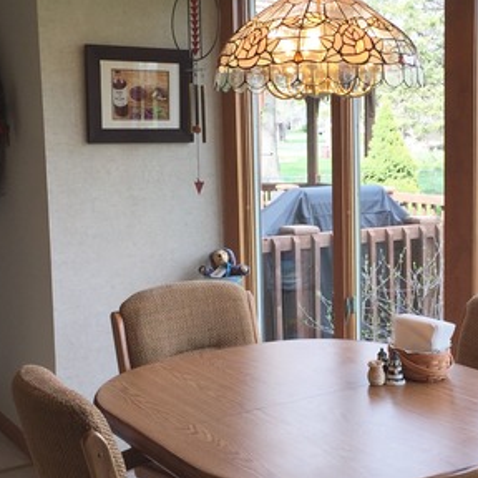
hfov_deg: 29.7
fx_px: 890
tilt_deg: -7.7
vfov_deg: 30.0
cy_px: 239
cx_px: 334
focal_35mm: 57
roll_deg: +0.8
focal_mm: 4.15
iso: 32
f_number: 2.2
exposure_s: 1/130
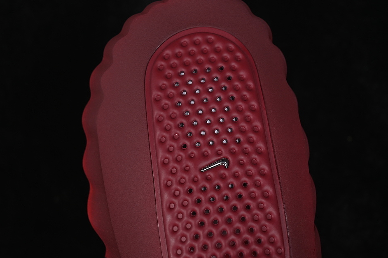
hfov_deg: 23.6
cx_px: 198
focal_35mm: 86
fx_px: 927
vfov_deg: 15.9
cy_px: 122
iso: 160
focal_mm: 50
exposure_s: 1/80
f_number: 7.1
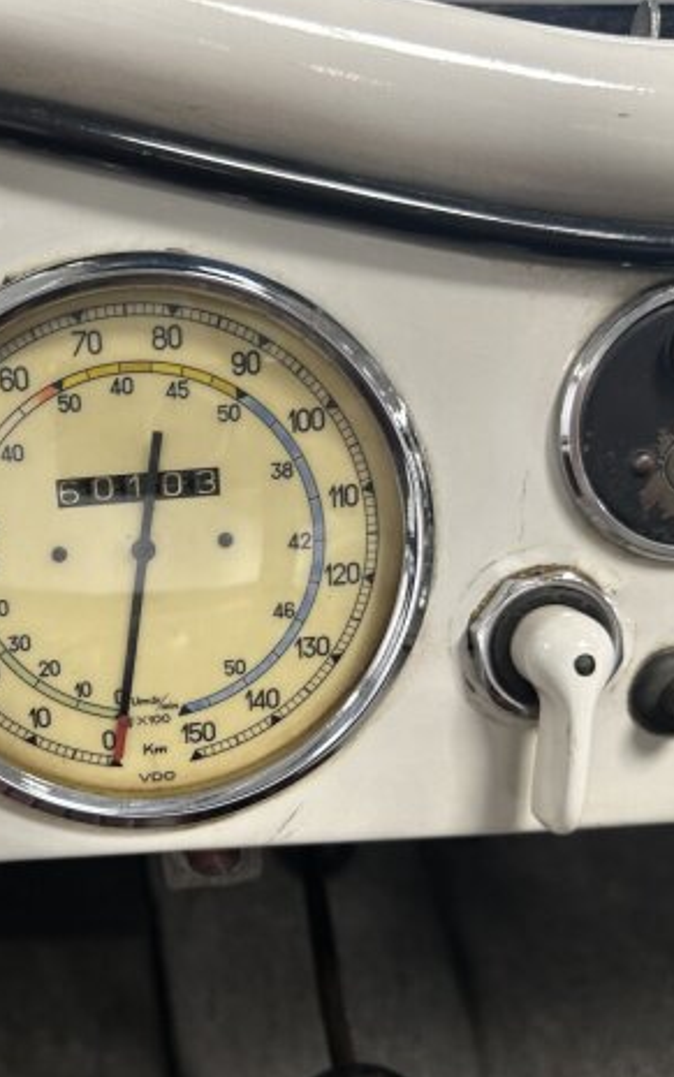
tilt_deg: -36.0
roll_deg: +0.2
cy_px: 544
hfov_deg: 35.6
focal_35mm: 35
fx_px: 1028
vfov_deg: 55.3
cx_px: 174
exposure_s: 1/50
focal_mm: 6.86
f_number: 1.78
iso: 160
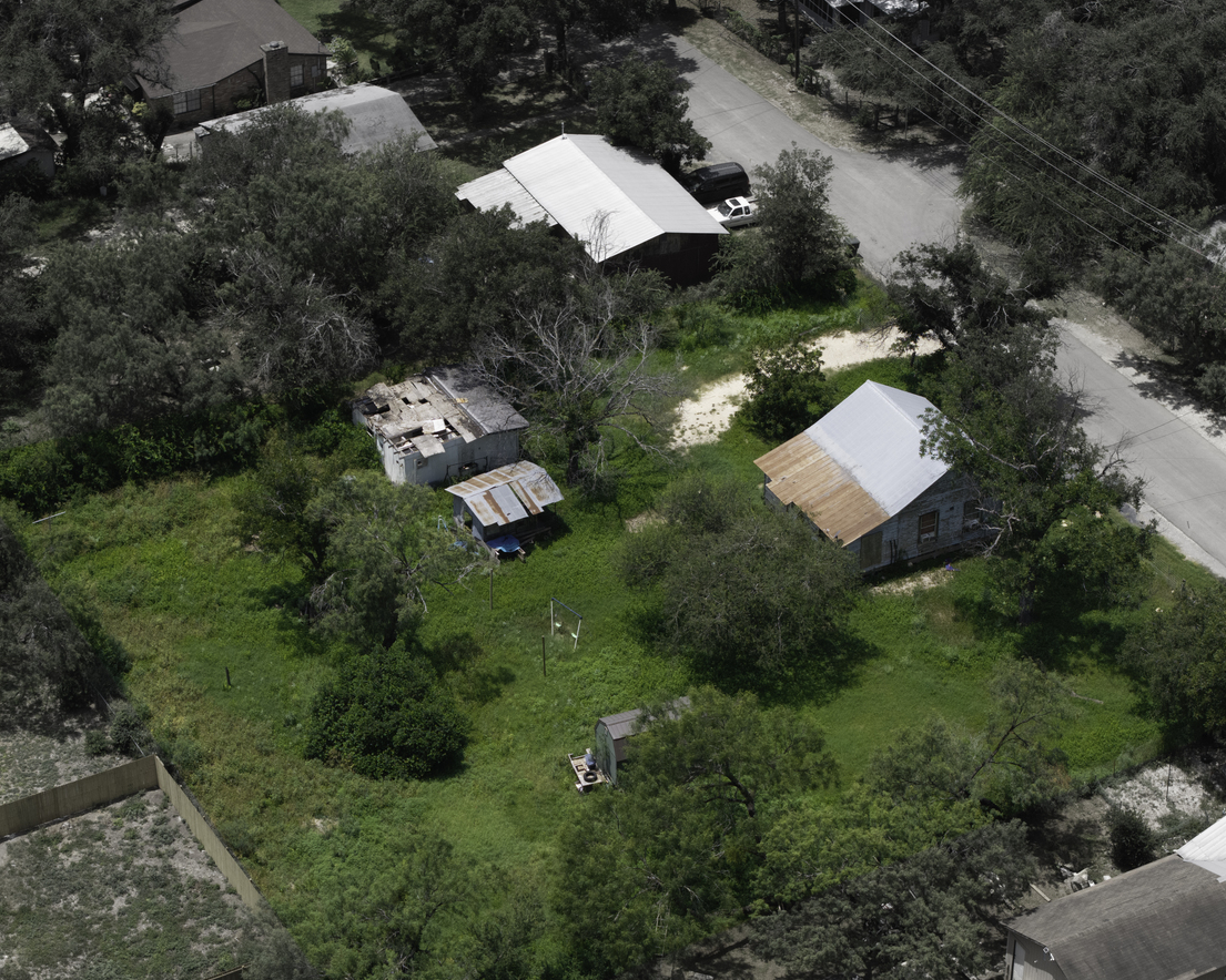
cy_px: 535
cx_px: 681
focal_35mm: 89
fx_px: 3229
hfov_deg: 21.5
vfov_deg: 17.3
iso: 110
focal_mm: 19.35
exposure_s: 1/1600
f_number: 2.8
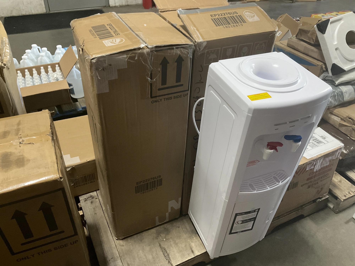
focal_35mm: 29
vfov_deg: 48.2
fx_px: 297
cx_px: 178
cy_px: 133
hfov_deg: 61.7
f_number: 1.8
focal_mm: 3
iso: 320
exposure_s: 1/40
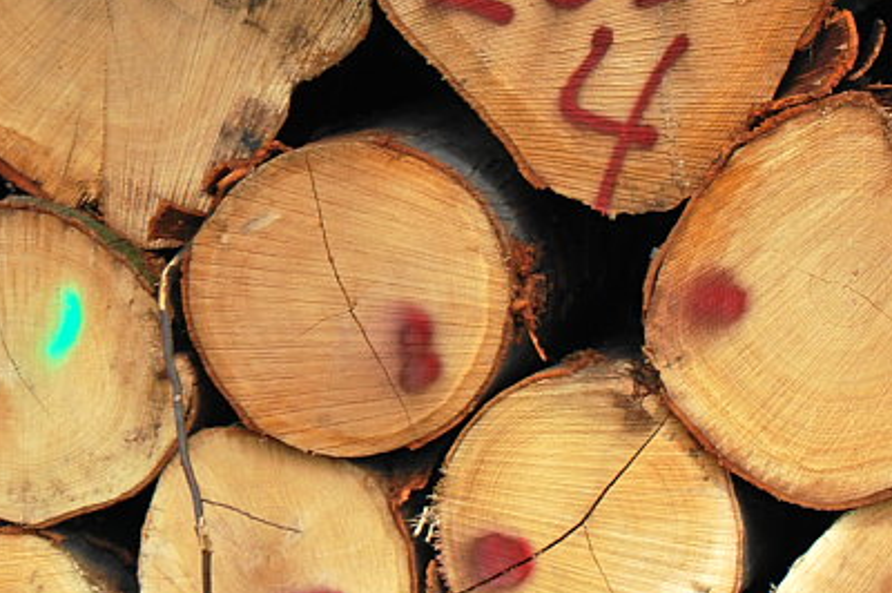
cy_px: 84
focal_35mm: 211
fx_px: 5231
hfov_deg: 9.7
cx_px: 642
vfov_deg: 6.5
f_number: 5.6
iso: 200
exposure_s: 1/200
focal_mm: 55
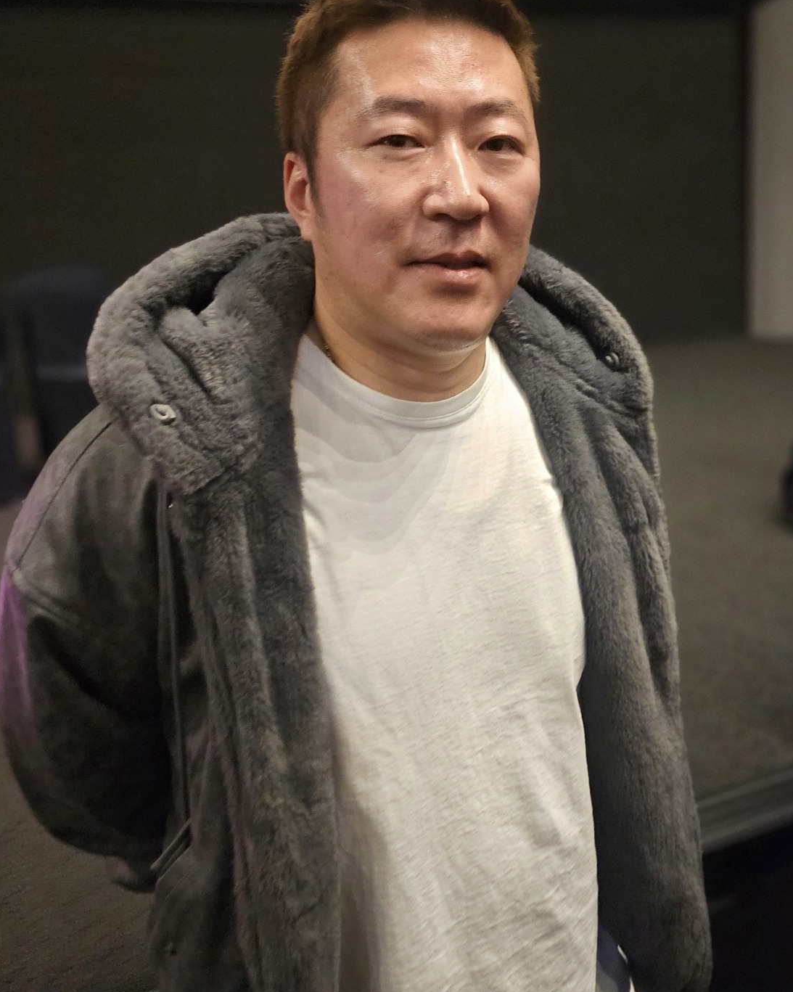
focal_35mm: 32
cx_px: 447
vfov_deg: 55.5
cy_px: 430
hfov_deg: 45.7
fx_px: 939
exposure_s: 1/24
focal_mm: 5
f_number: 1.8
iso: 1250
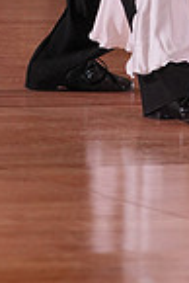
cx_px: 151
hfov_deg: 3.0
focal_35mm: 461
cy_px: -195
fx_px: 3621
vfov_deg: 4.4
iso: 1600
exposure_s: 1/500
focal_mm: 115
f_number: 4
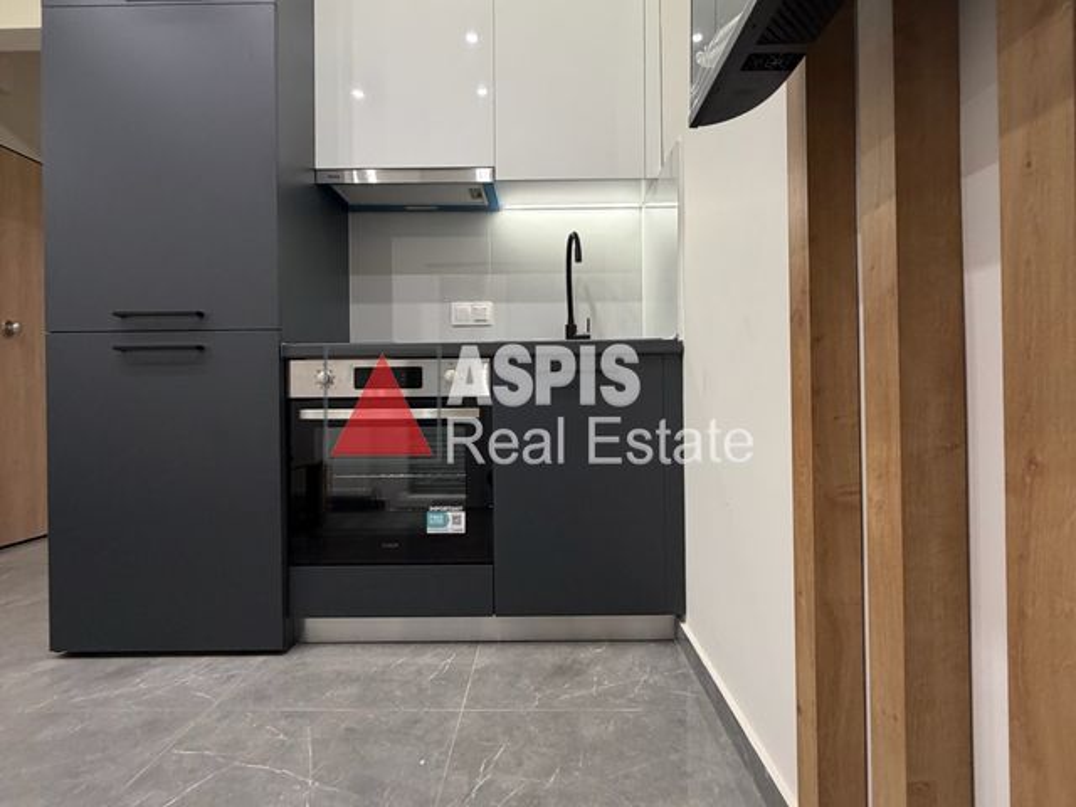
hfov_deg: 102.1
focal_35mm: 14
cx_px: 538
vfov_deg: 85.7
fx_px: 435
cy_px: 404
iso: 250
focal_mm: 2.22
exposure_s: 1/100
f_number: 2.2
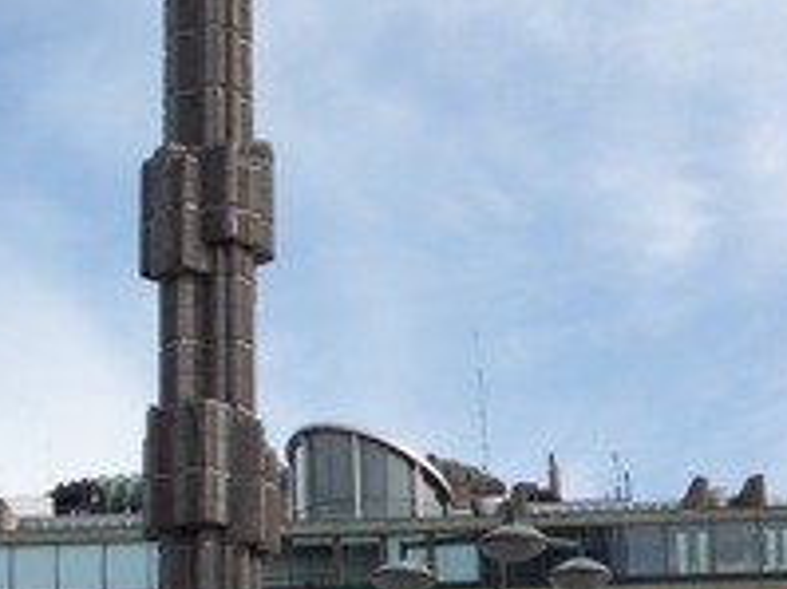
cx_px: 368
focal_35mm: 88
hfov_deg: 22.3
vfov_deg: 16.7
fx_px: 1999
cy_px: 459
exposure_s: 1/750
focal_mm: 8
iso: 100
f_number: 4
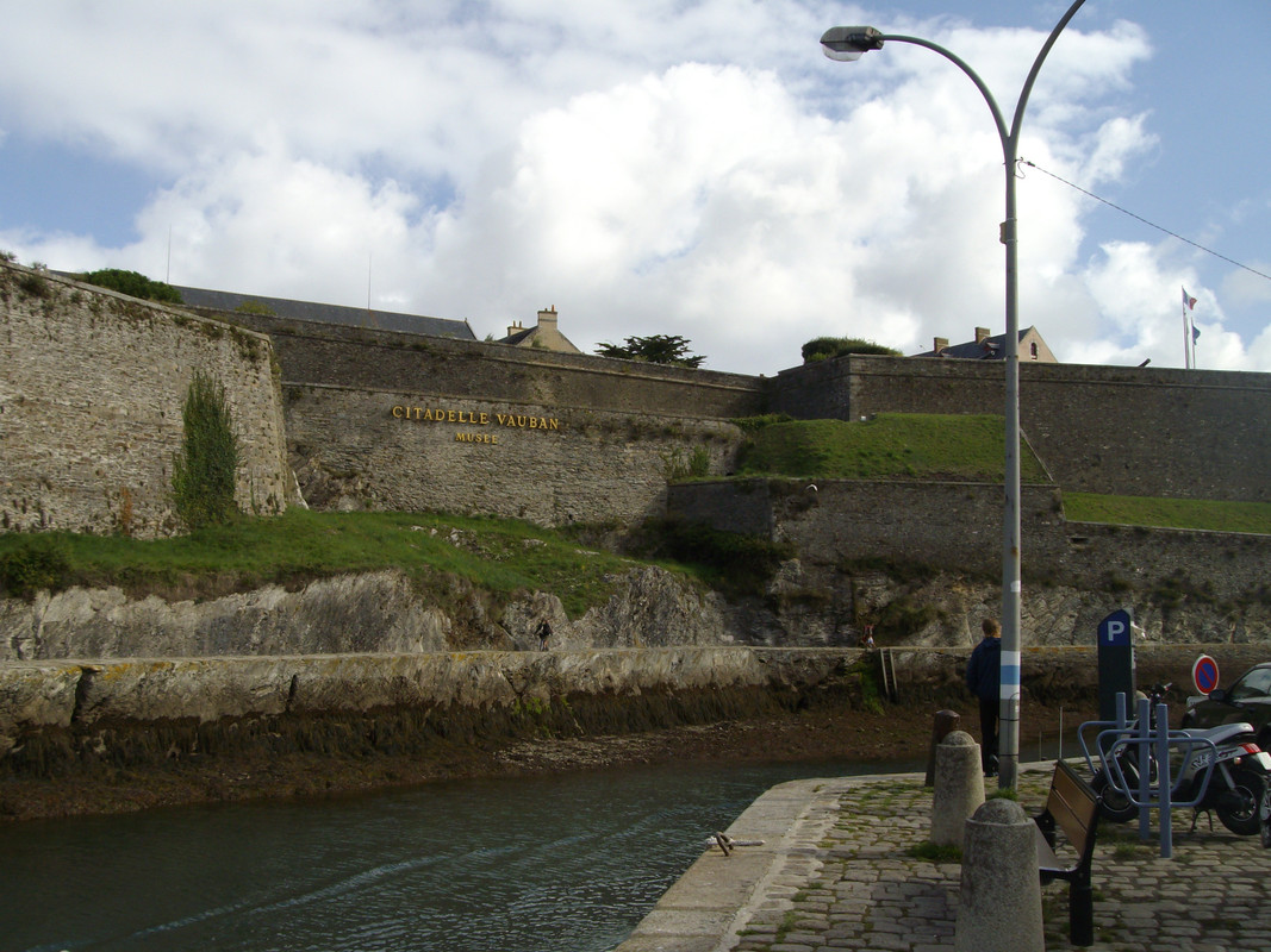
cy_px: 476
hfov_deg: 51.4
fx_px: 1322
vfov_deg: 39.6
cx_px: 636
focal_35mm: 36
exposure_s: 1/640
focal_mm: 6
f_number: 4.8
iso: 80
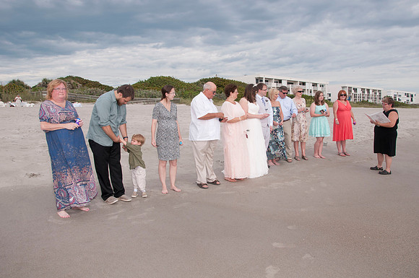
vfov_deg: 47.8
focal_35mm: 27
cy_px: 139
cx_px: 210
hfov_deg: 67.5
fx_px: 314
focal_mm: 18
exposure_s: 1/250
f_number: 9
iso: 100
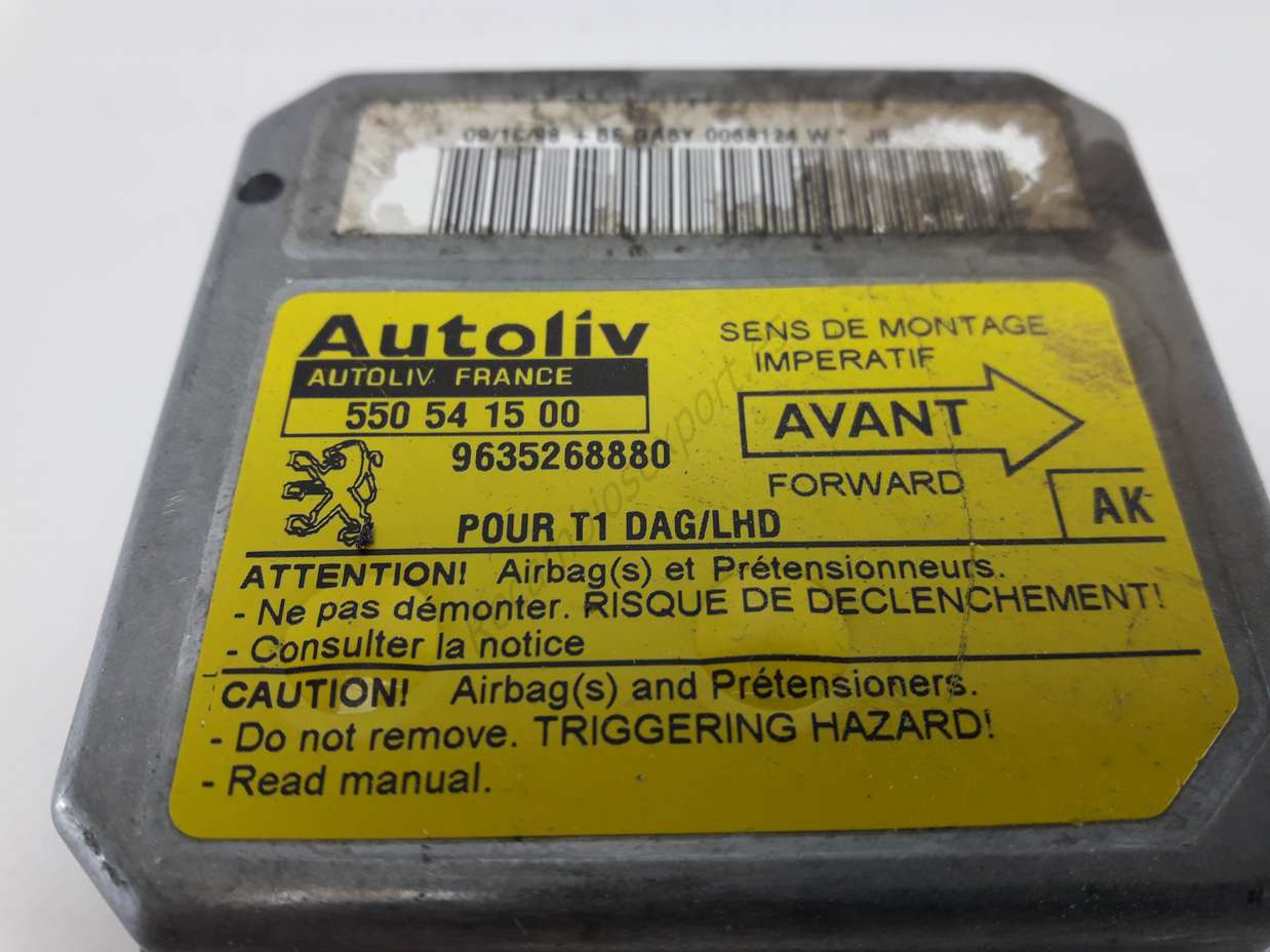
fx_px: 1027
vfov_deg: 49.7
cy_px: 476
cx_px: 635
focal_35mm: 28
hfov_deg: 63.5
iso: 50
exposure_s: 1/50
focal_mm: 3.7
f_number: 1.9
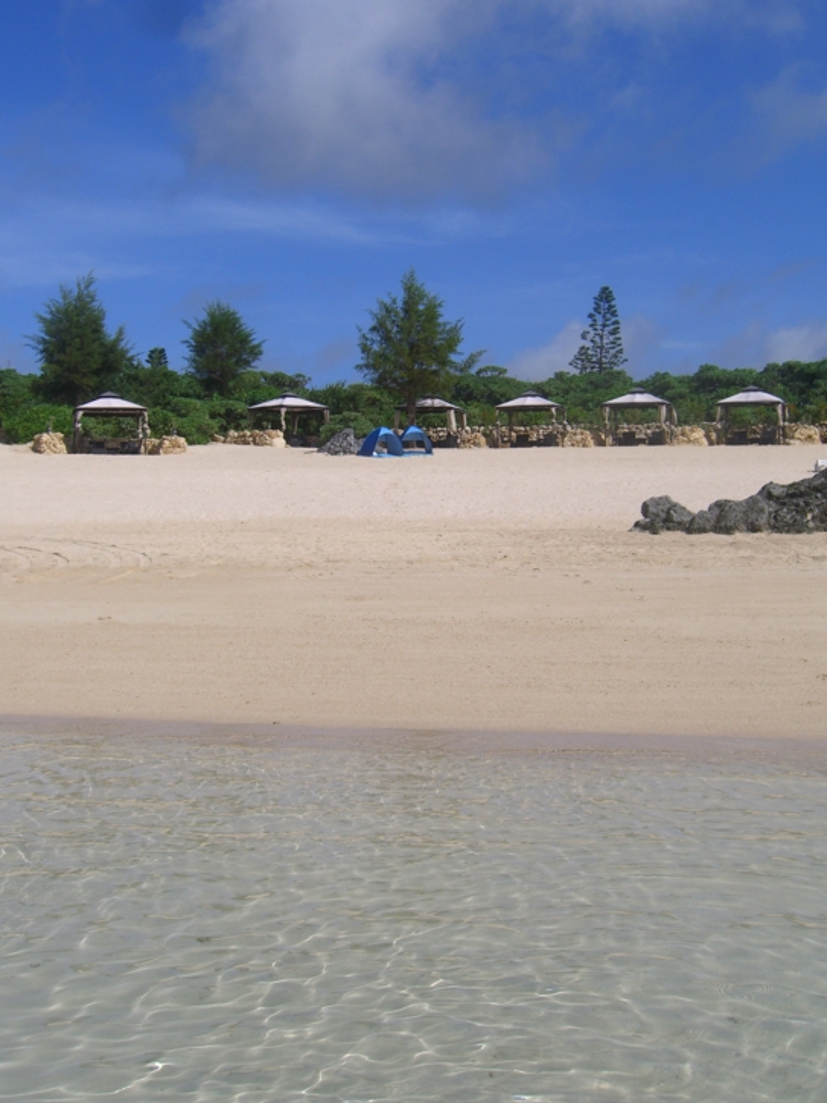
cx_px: 388
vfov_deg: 44.7
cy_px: 503
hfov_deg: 34.3
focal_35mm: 42
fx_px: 1338
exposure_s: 1/400
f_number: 8
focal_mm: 7.9
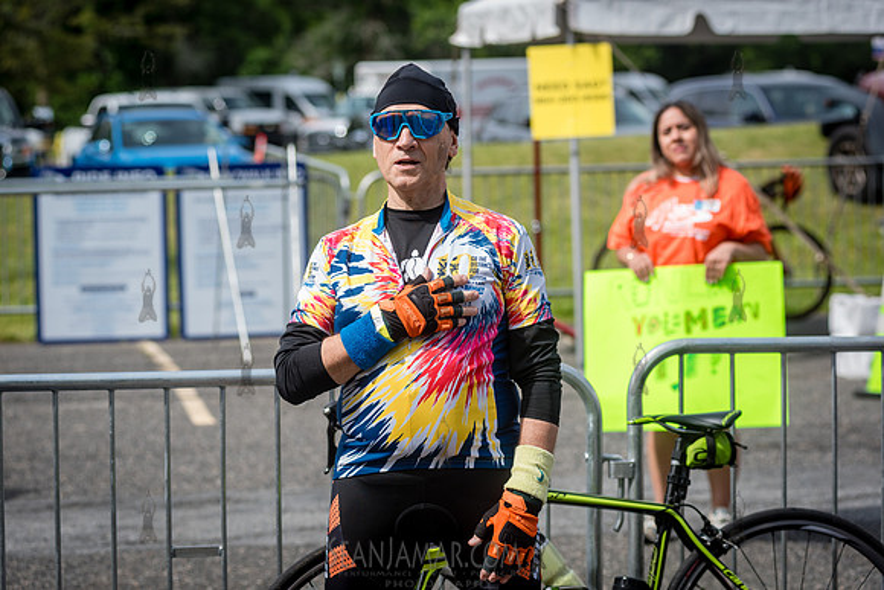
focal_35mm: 112
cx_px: 442
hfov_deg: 18.3
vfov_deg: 12.2
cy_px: 295
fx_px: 2751
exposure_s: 1/1250
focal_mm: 112
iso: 250
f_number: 4.5
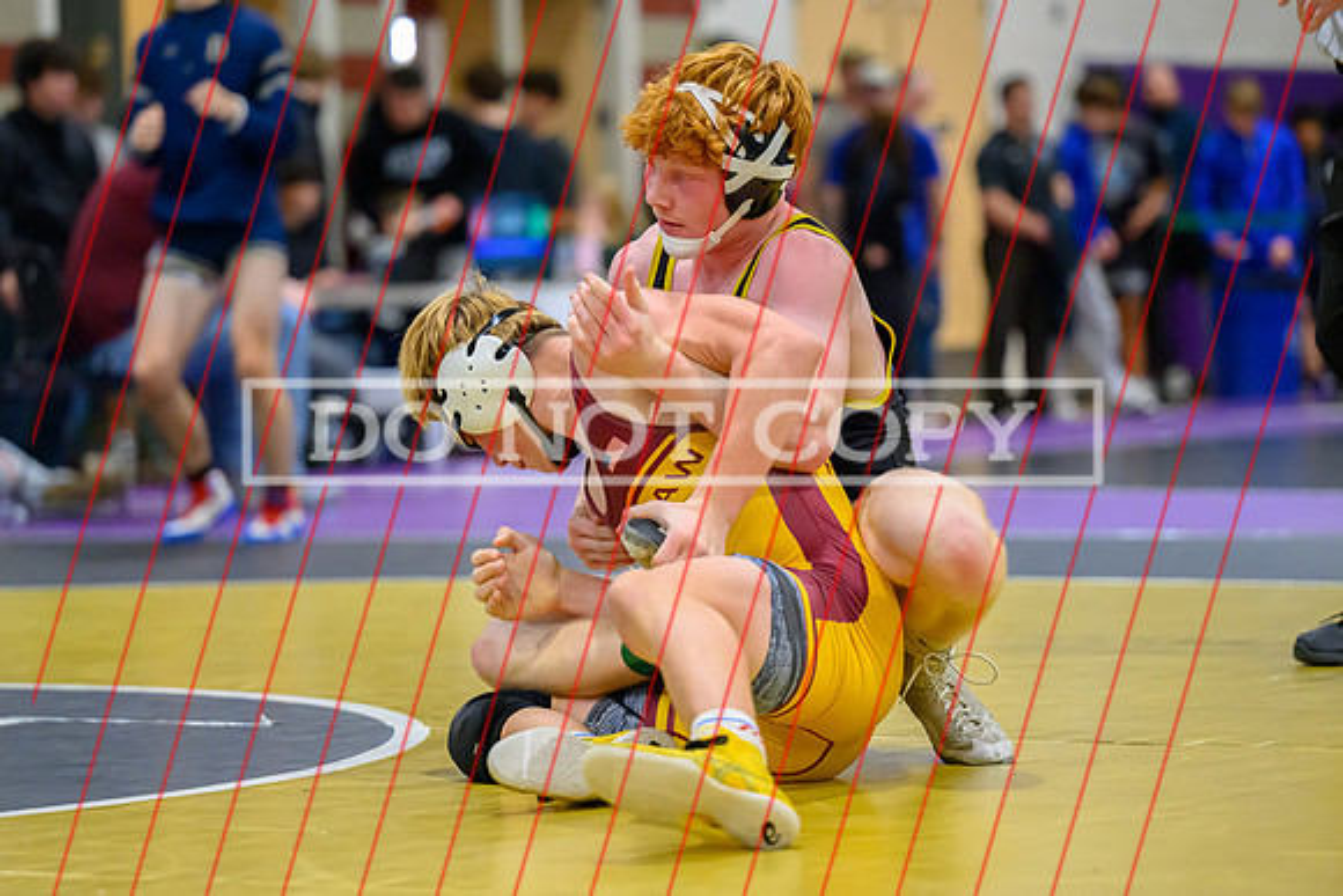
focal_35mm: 143
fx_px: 5347
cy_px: 433
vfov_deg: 9.6
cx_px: 677
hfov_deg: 14.3
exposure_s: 1/640
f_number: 2.8
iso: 6400
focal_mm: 125
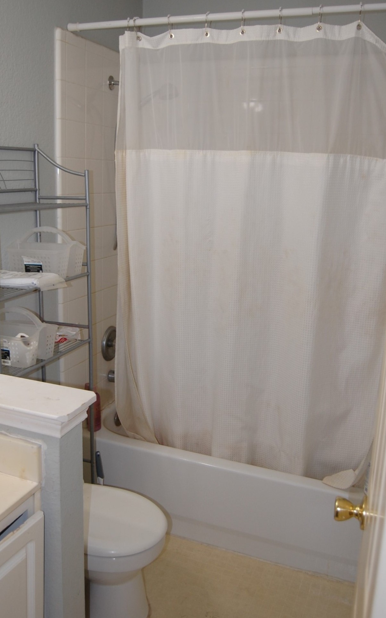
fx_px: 548
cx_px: 158
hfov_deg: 38.7
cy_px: 299
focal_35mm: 33
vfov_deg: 58.8
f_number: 3.5
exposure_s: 1/60
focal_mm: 19
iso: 400
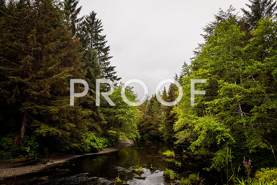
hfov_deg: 63.6
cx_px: 138
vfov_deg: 45.0
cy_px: 92
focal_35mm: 29
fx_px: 223
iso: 100
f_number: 5.6
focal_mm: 29
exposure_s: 1/1000
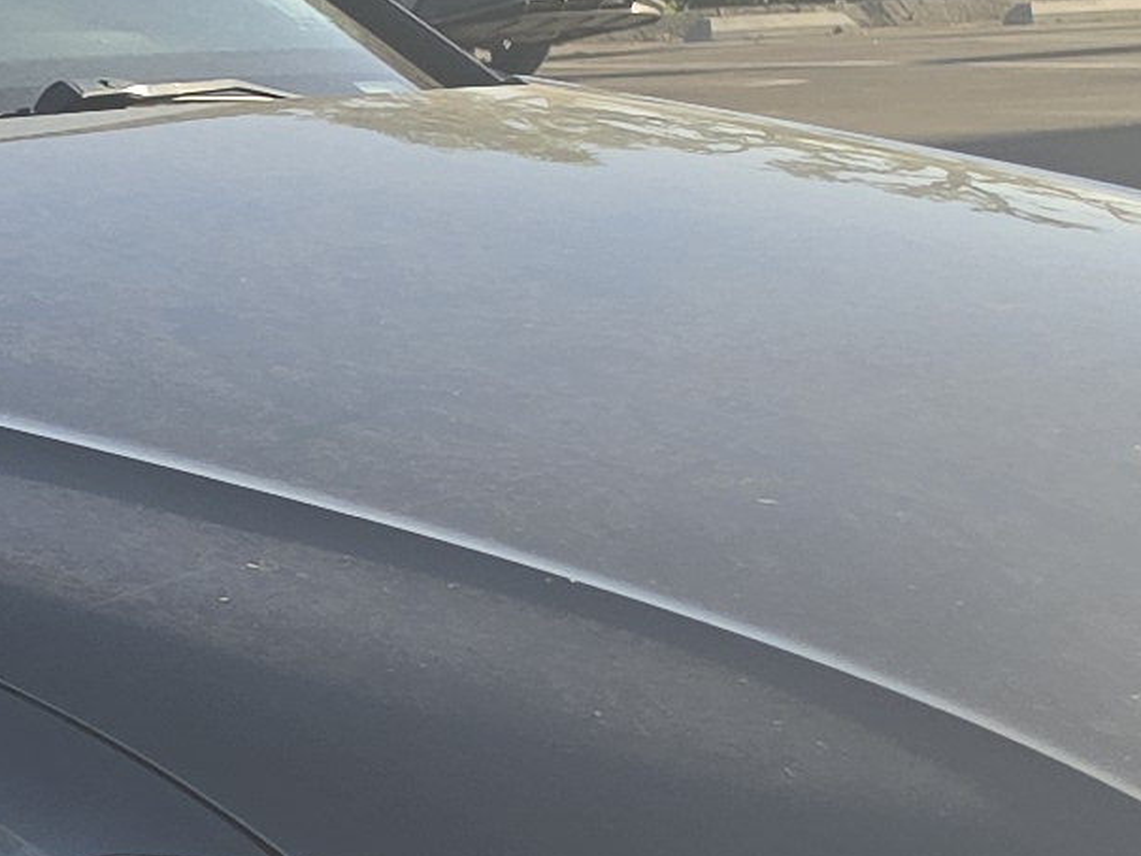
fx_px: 5011
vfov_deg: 9.7
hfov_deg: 11.5
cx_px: -1243
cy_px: 679
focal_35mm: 152
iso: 64
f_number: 1.4
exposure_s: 1/4648
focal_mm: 6.5
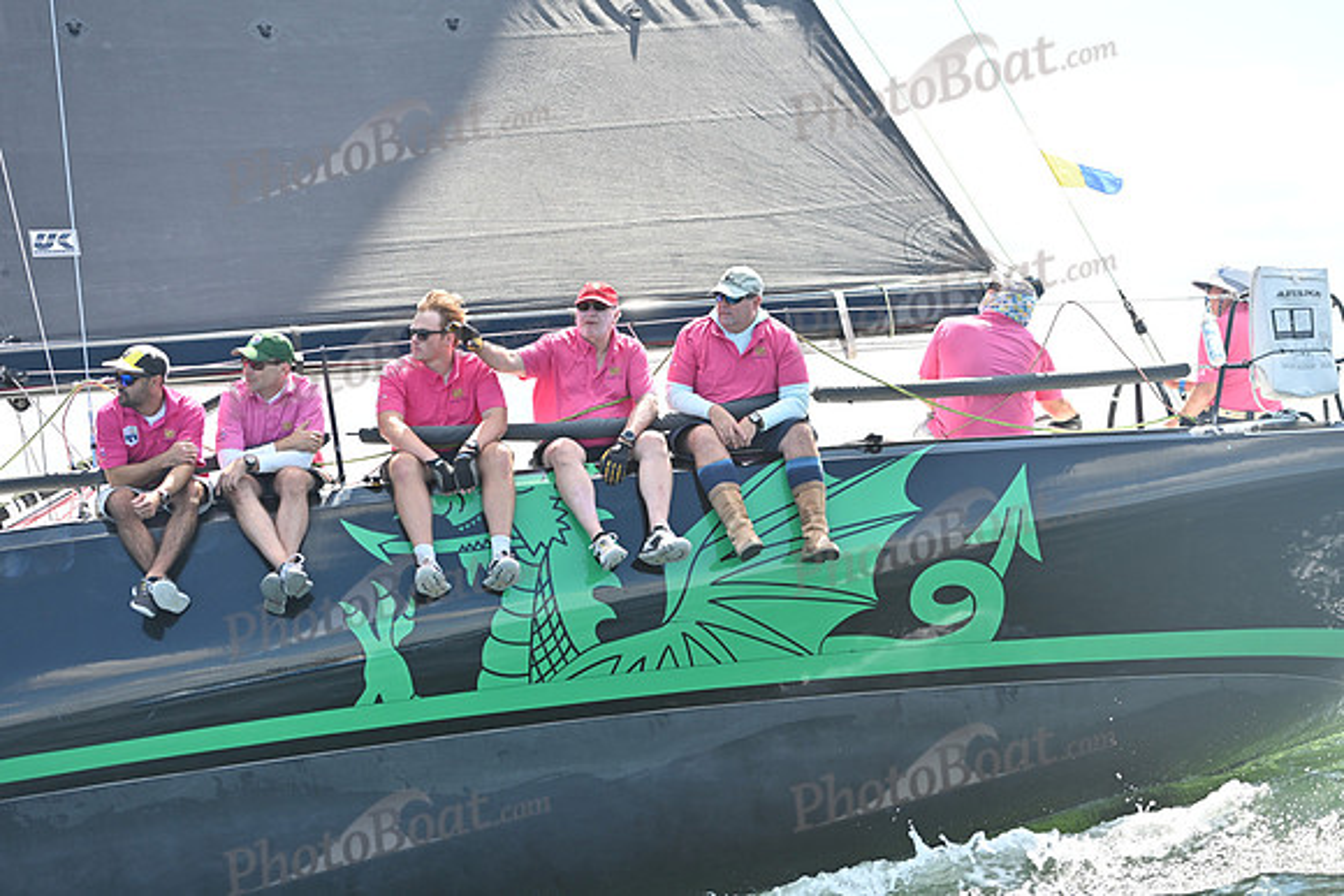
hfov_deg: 21.5
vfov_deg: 14.4
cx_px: 672
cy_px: 448
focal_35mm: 95
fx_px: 3547
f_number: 4
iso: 250
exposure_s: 1/1250
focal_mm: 95
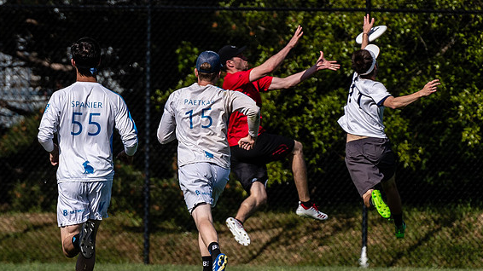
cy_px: 165
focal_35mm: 695
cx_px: 386
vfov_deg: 1.7
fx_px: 8899
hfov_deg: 3.1
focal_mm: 200
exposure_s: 1/2000
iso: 100
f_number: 4
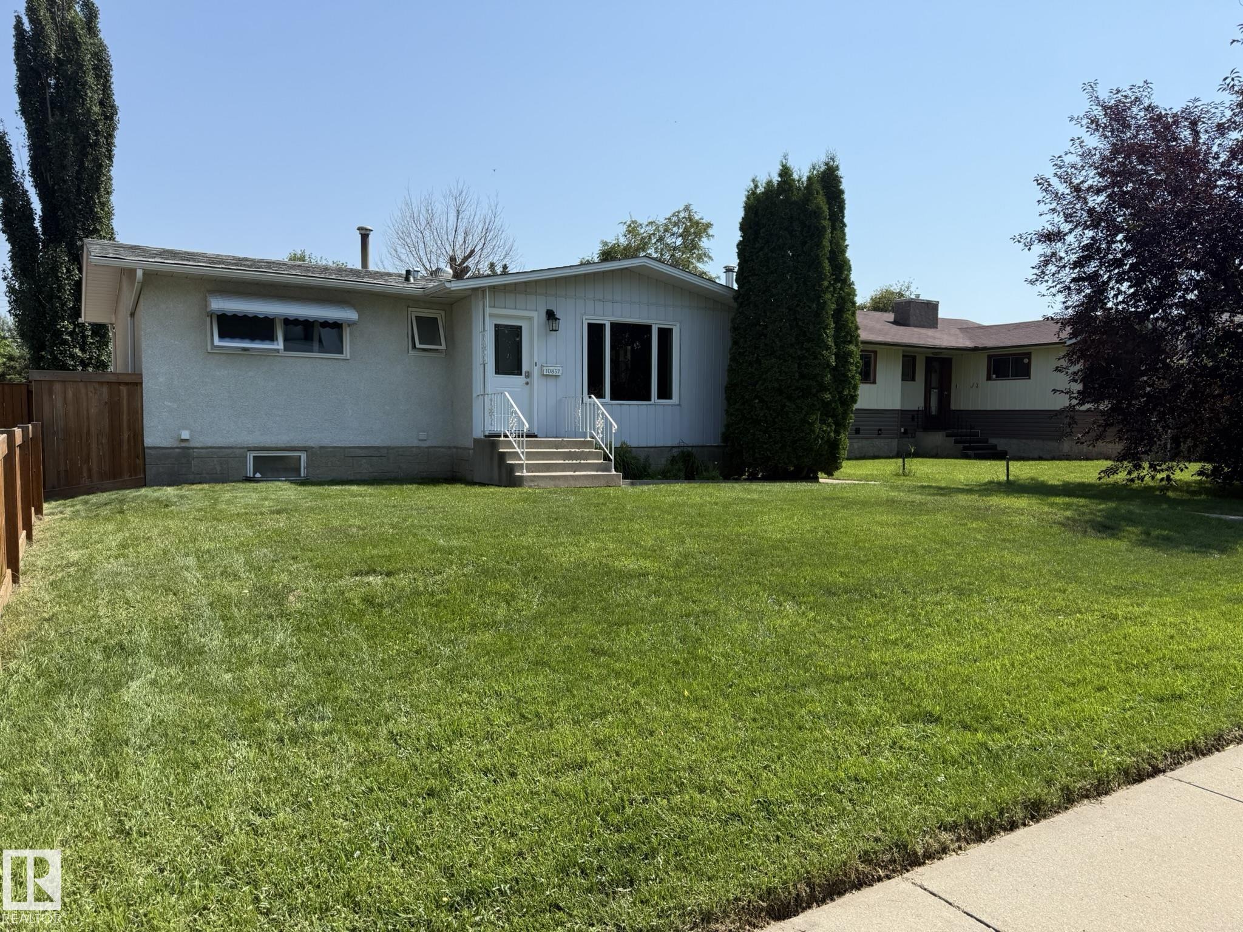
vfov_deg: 56.8
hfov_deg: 71.6
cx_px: 622
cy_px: 466
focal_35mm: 24
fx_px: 862
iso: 80
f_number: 1.78
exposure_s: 1/4167
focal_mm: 6.76
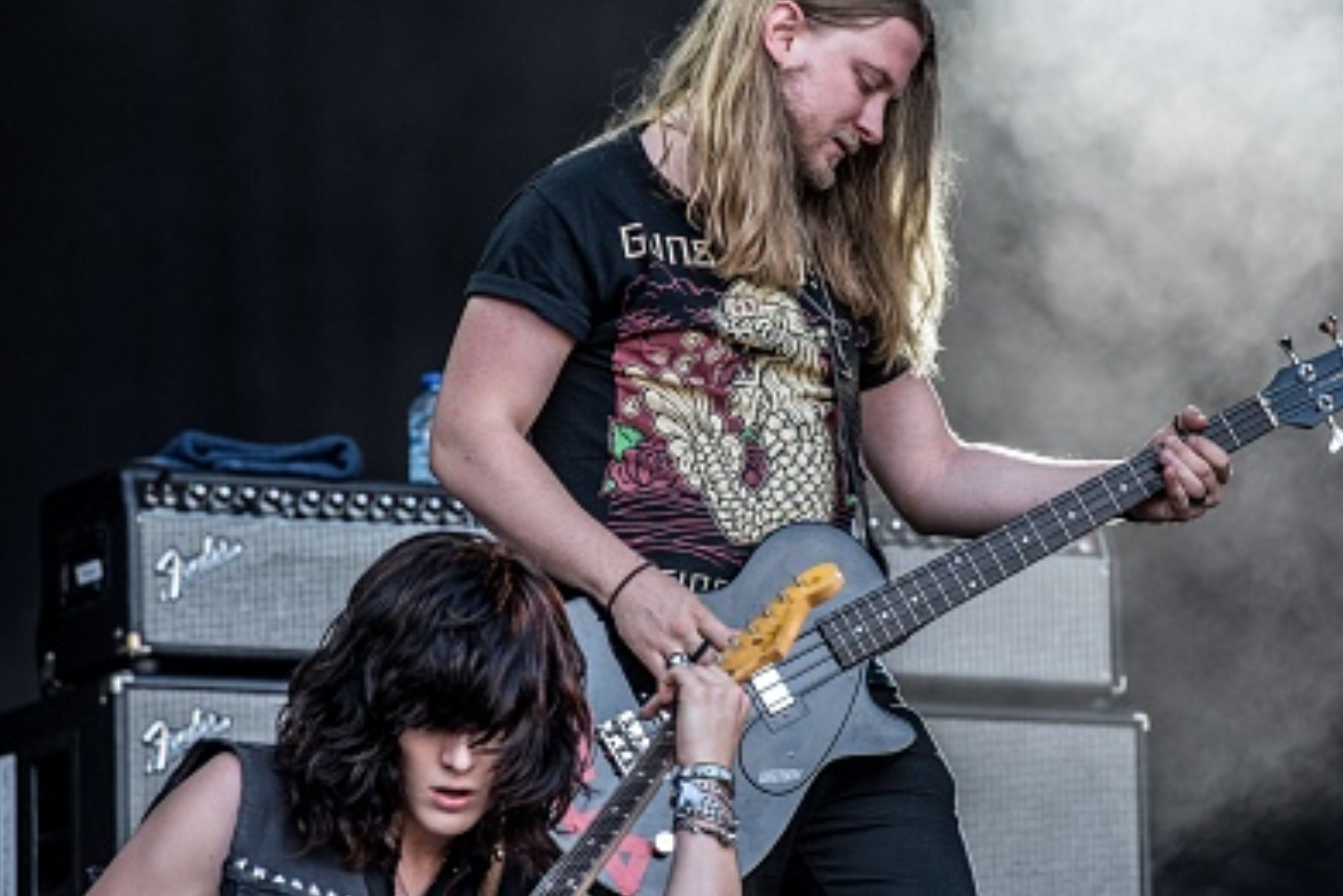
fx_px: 13397
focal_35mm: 359
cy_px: 582
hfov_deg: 5.7
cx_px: 842
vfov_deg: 3.8
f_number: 4.5
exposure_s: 1/100
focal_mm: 195
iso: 200
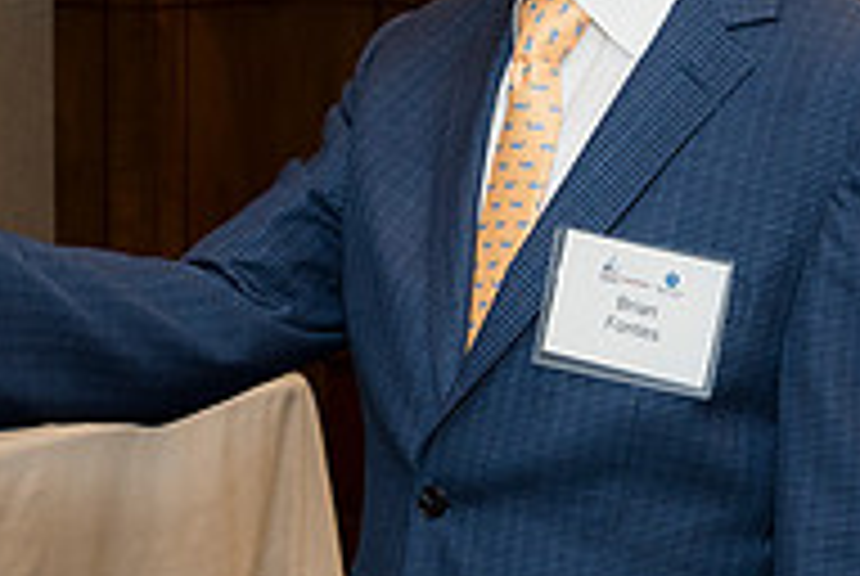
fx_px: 2105
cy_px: 286
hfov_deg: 20.3
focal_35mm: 88
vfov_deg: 15.6
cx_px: -369
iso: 800
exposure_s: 1/125
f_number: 5
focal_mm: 29
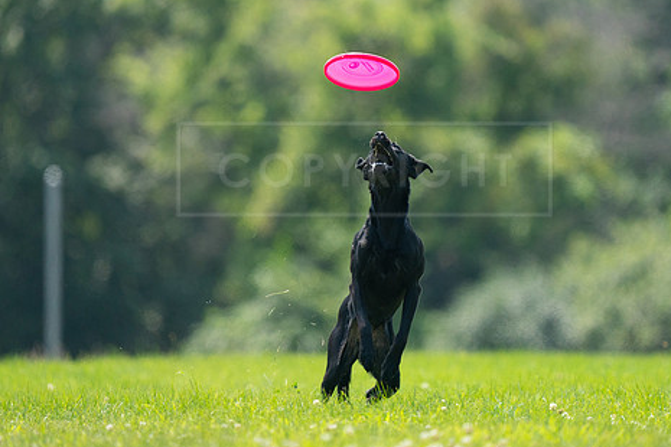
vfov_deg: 1.8
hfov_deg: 2.8
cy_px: 194
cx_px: 315
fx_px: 13959
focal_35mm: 749
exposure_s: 1/4000
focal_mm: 600
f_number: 6.3
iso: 2000
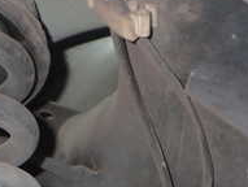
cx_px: -1
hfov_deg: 20.2
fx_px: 675
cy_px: 127
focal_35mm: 94
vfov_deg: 15.7
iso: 200
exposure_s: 1/30
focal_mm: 5.4
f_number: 2.3
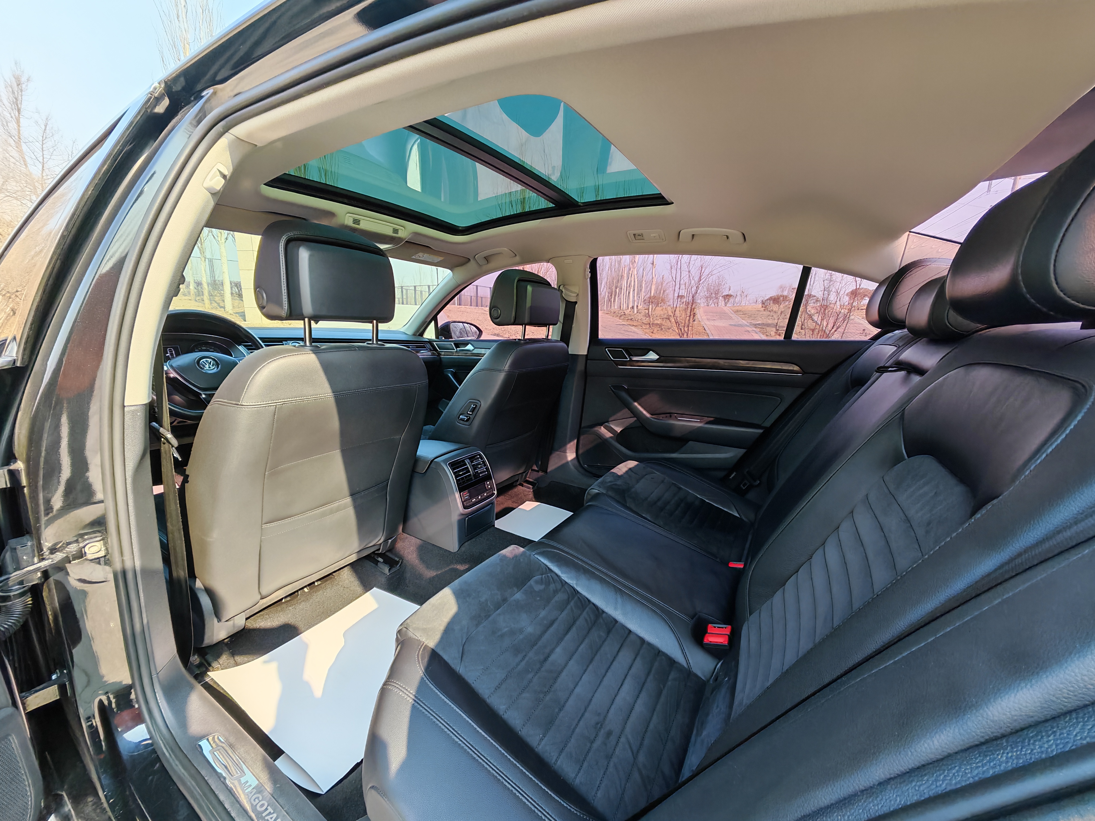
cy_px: 410
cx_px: 548
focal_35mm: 12
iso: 50
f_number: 2
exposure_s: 1/120
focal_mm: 1.82
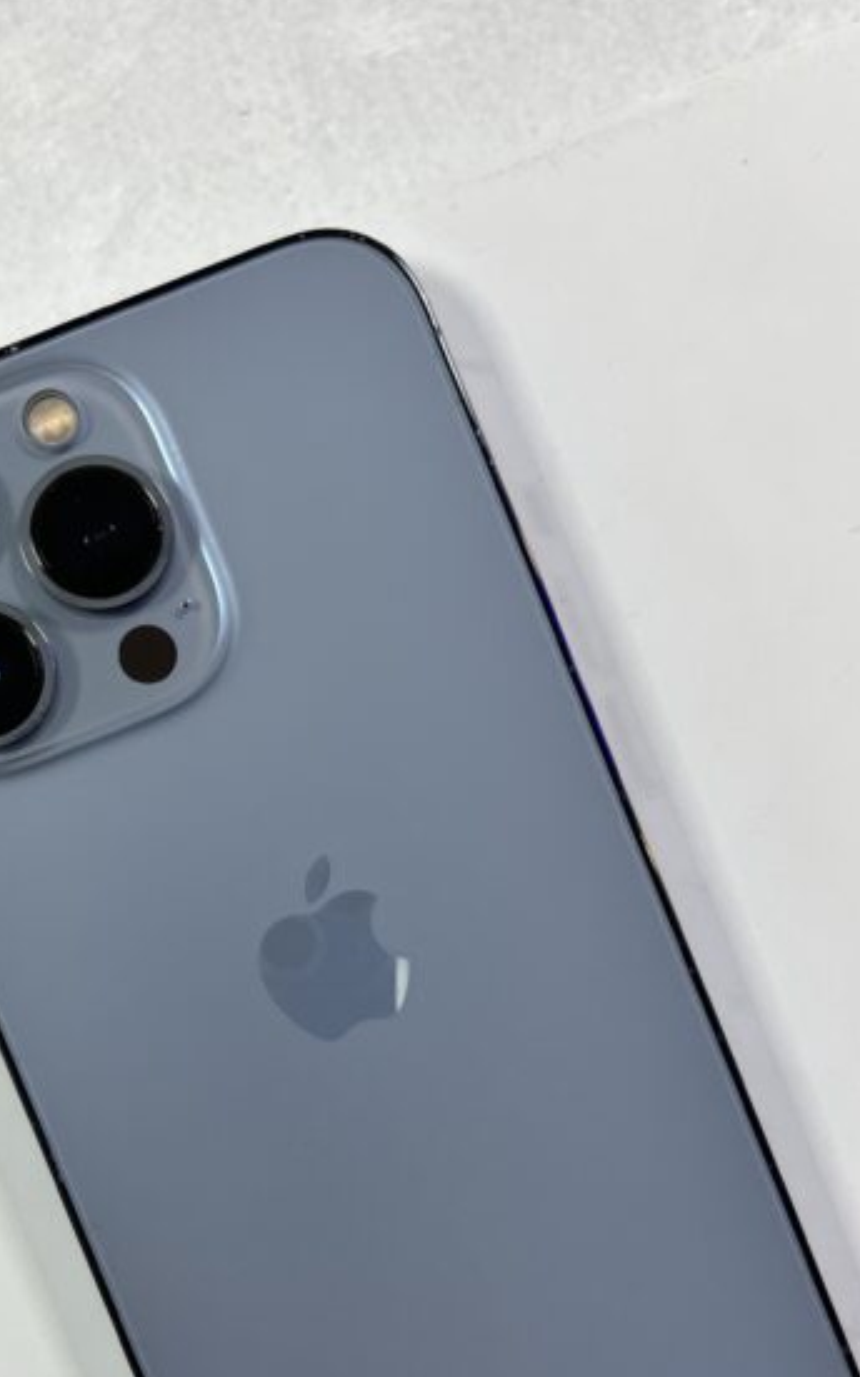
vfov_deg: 48.1
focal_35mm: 40
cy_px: 962
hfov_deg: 31.9
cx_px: 338
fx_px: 1501
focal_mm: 5.1
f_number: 1.6
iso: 80
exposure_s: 1/120
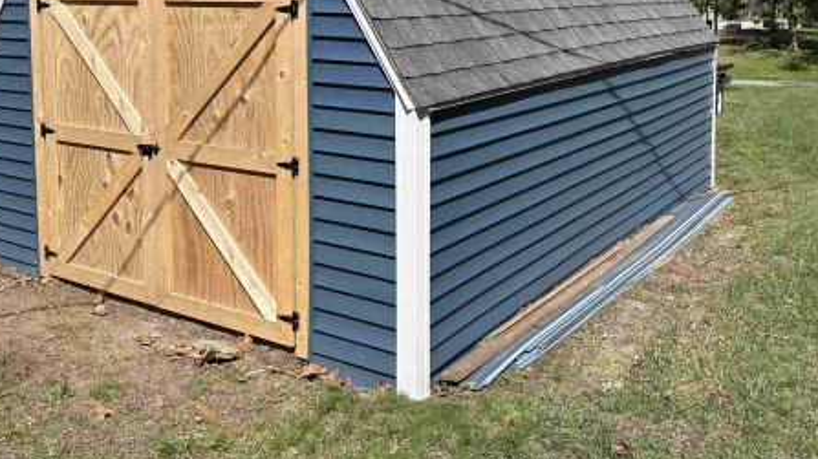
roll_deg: -0.5
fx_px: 846
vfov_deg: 29.5
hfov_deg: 51.4
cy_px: 77
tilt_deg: -5.7
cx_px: 349
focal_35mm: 39
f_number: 1.78
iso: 80
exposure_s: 1/4545
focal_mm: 6.86
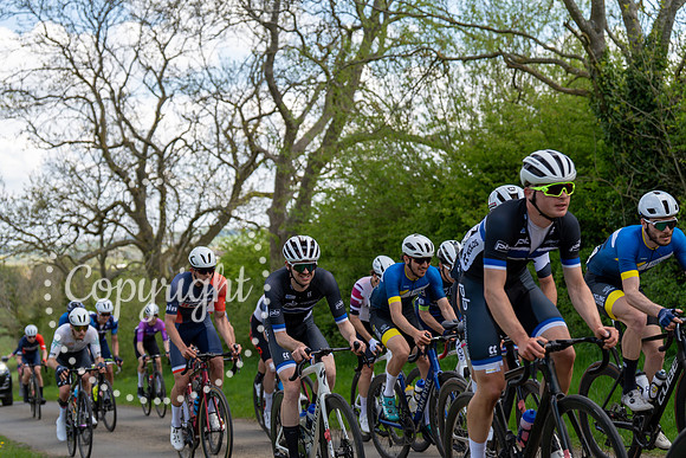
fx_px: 1334
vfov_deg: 19.5
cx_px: 343
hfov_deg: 28.8
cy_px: 229
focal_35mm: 70
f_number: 3.5
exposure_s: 1/1000
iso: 200
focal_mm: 70
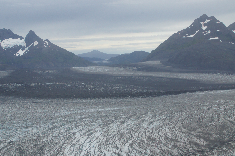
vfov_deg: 29.2
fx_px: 300
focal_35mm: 46
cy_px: 79
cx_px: 120
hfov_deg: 42.7
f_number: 11
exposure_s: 1/100
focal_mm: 30
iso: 200
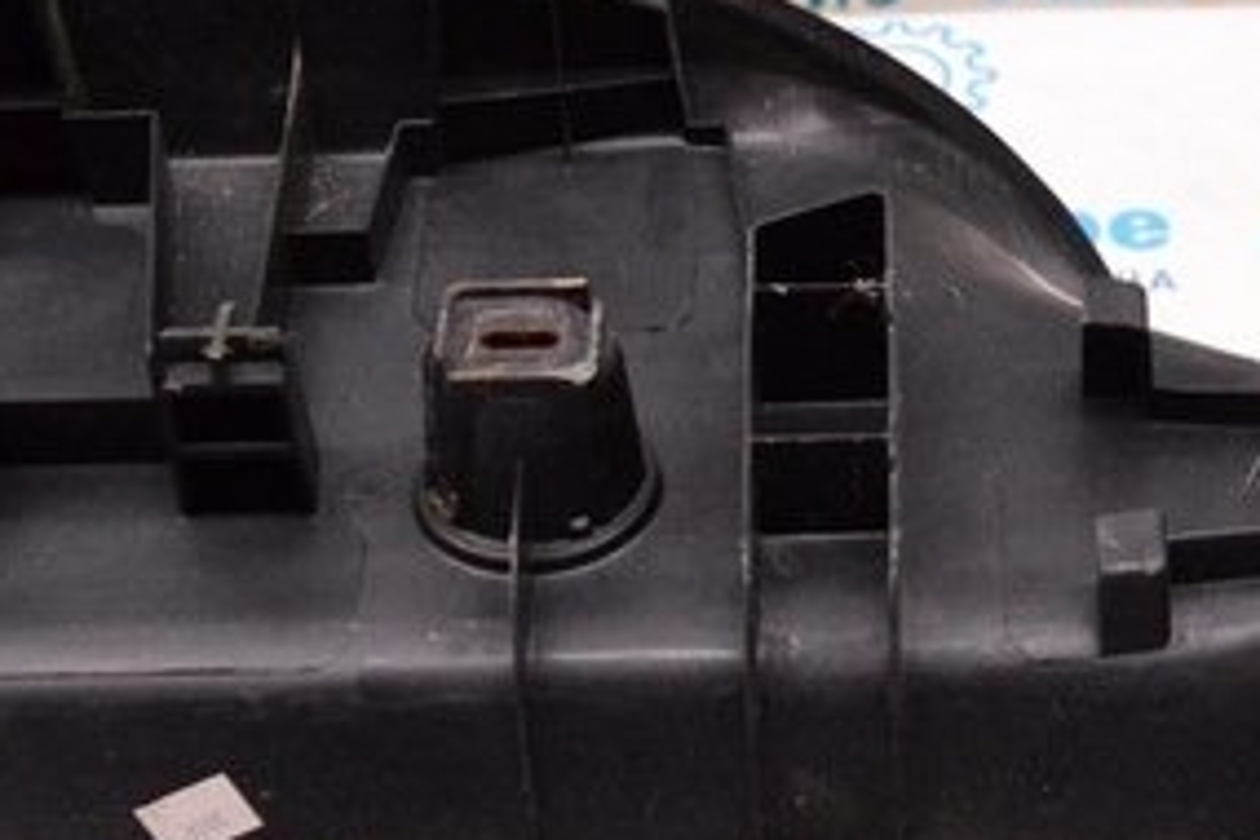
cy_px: 634
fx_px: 3395
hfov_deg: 20.9
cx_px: 871
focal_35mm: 97
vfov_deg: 14.1
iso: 3200
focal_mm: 18
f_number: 3.5
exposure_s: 1/320
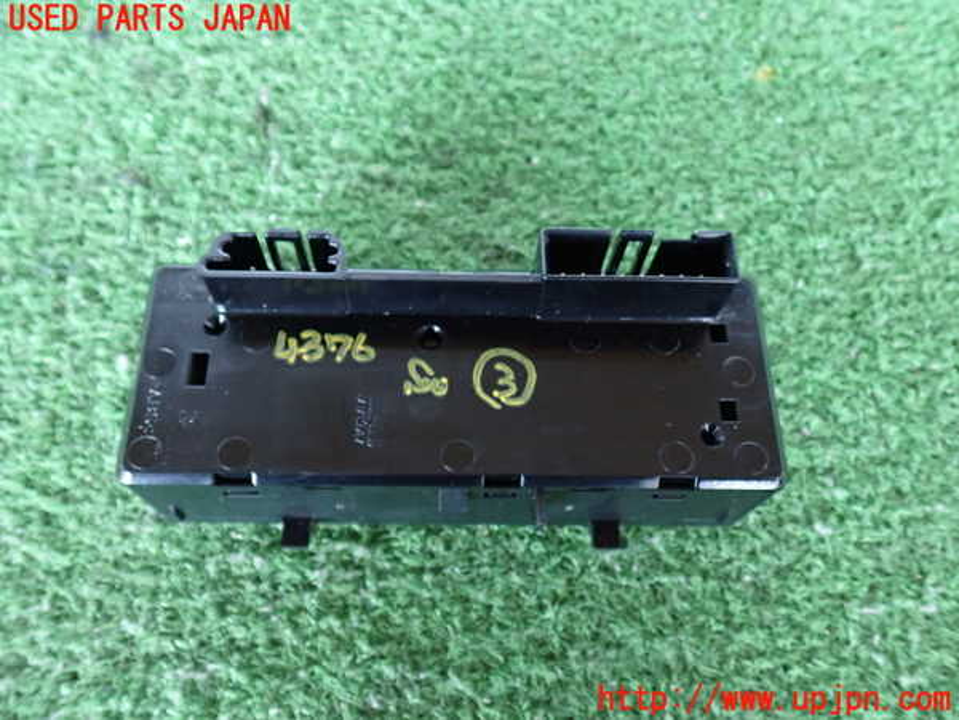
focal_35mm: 30
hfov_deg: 60.0
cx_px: 480
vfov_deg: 46.8
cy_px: 360
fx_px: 831
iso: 800
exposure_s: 1/25
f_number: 2.3
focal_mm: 5.4
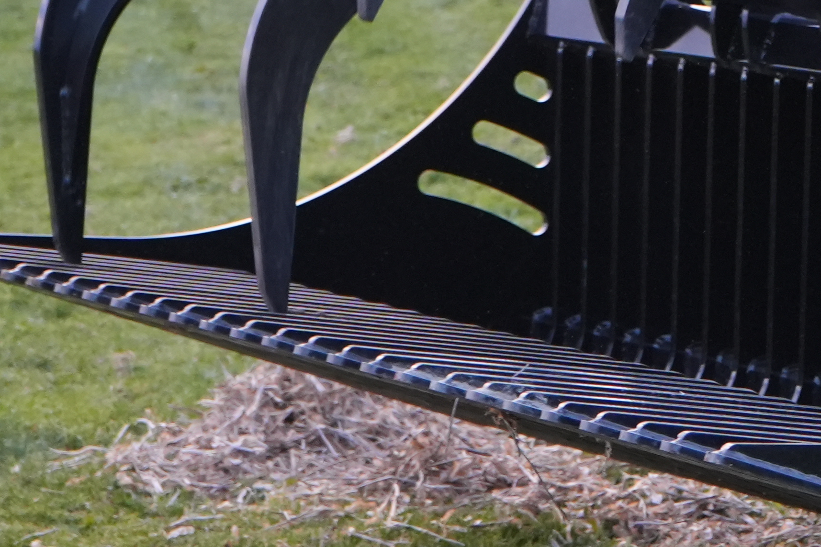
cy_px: -55
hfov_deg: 8.5
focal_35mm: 237
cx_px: 1178
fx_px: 5404
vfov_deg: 5.8
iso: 2000
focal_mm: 58
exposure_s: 1/160
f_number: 5
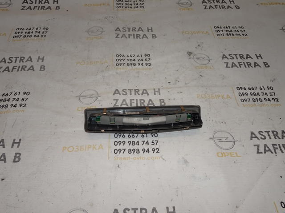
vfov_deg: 46.7
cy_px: 106
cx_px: 142
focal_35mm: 30
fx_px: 247
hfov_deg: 60.0
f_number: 4
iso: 160
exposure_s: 1/30
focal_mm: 5.09
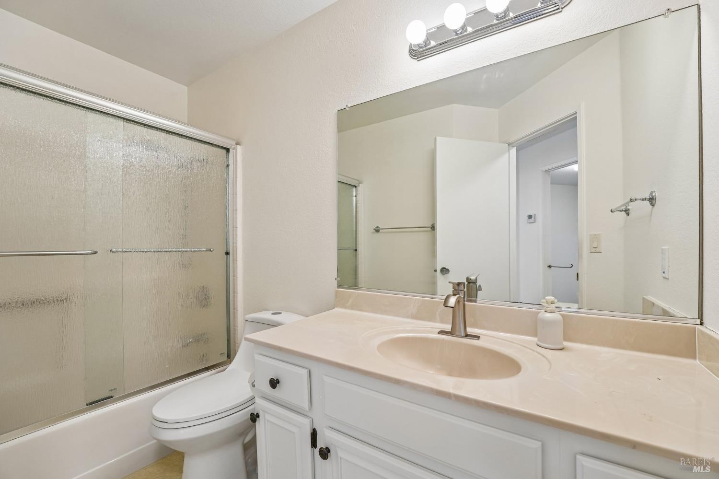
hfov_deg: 101.9
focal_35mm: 15
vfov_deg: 78.8
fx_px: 291
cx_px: 360
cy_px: 240
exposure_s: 1/30
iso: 640
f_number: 8
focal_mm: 14.6
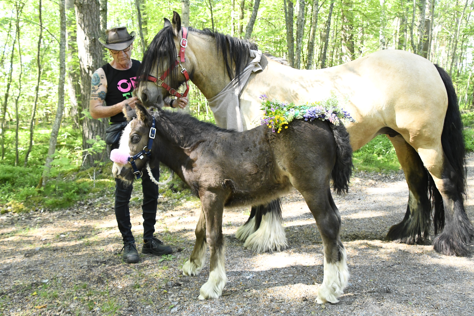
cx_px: 237
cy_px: 158
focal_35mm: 33
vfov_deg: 40.0
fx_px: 434
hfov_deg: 57.2
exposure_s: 1/250
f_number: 6.3
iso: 3200
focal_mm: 22
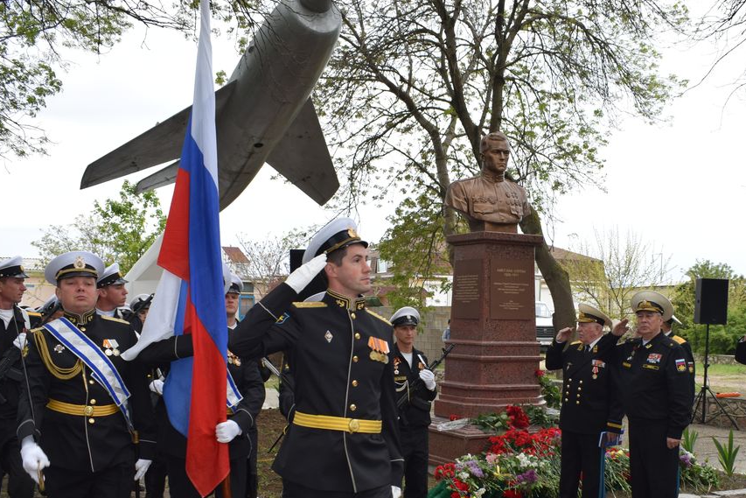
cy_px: 345
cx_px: 464
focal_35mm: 45
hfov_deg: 43.3
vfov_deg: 29.6
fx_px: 933
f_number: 6.3
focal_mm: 20
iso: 100
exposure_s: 1/160
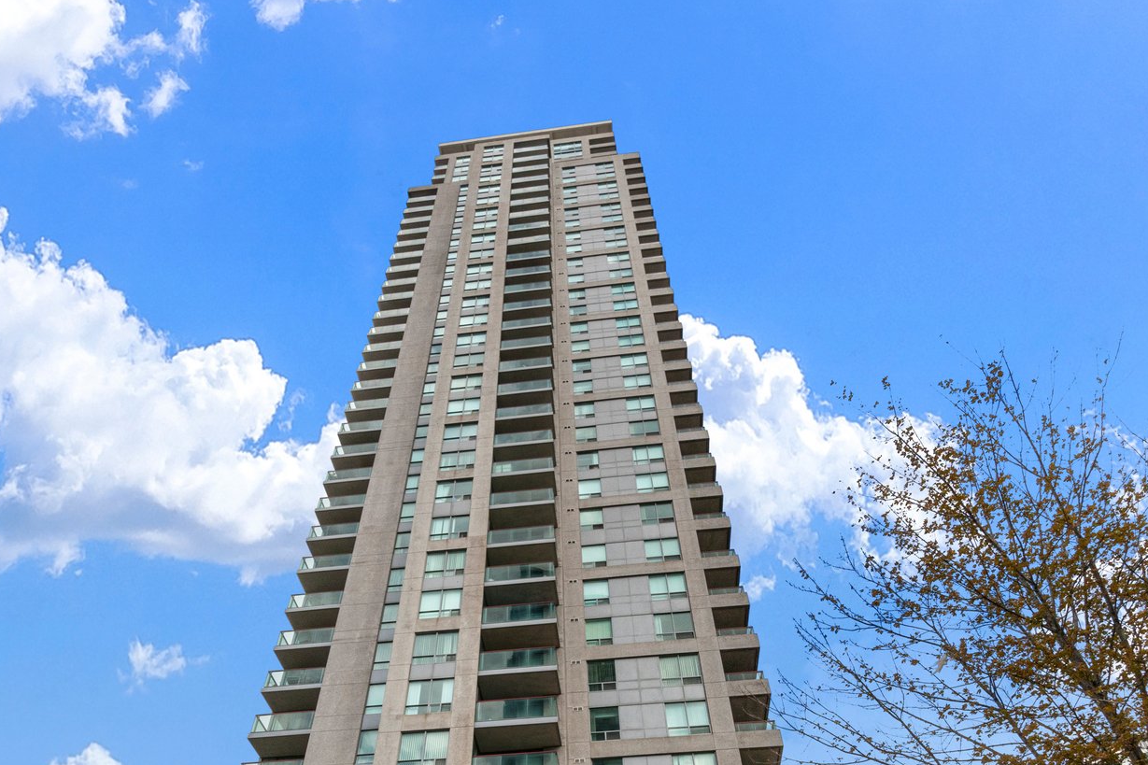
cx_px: 546
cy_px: 635
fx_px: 797
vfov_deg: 47.8
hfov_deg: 71.5
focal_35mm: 25
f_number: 14
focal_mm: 10
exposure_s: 1/200
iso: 640
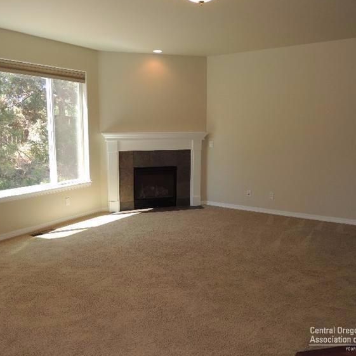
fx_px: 337
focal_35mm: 29
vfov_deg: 55.6
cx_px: 163
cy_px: 175
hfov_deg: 55.6
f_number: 2.8
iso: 100
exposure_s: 1/60
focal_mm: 4.3
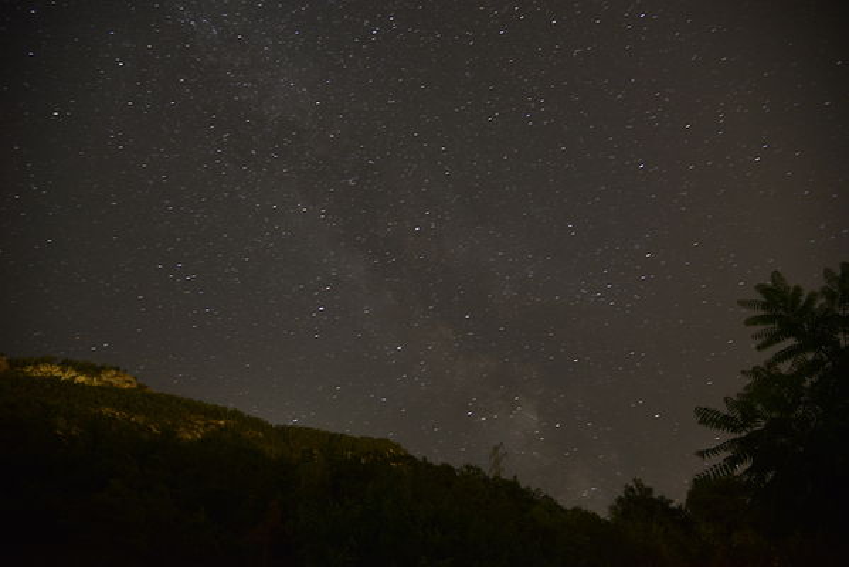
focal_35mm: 24
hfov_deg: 73.7
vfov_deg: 53.2
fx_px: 566
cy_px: 284
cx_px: 424
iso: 1000
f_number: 4
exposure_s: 65.2
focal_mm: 24
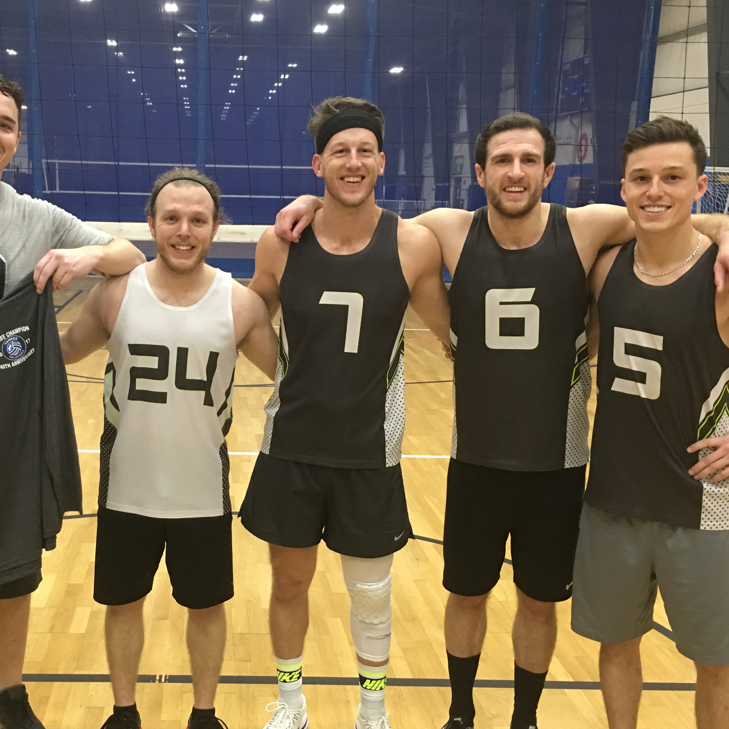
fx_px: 1025
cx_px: 230
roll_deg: -2.1
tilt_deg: -11.6
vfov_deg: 39.1
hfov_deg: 38.6
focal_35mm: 43
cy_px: 417
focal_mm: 4.15
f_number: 2.2
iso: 80
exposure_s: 1/15
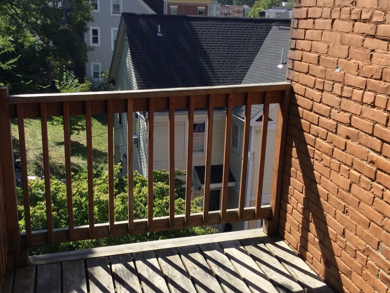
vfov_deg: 32.8
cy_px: 175
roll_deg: -2.7
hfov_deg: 42.9
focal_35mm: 44
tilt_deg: -18.7
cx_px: 190
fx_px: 496
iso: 25
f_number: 2.4
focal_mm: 3.3
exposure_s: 1/696
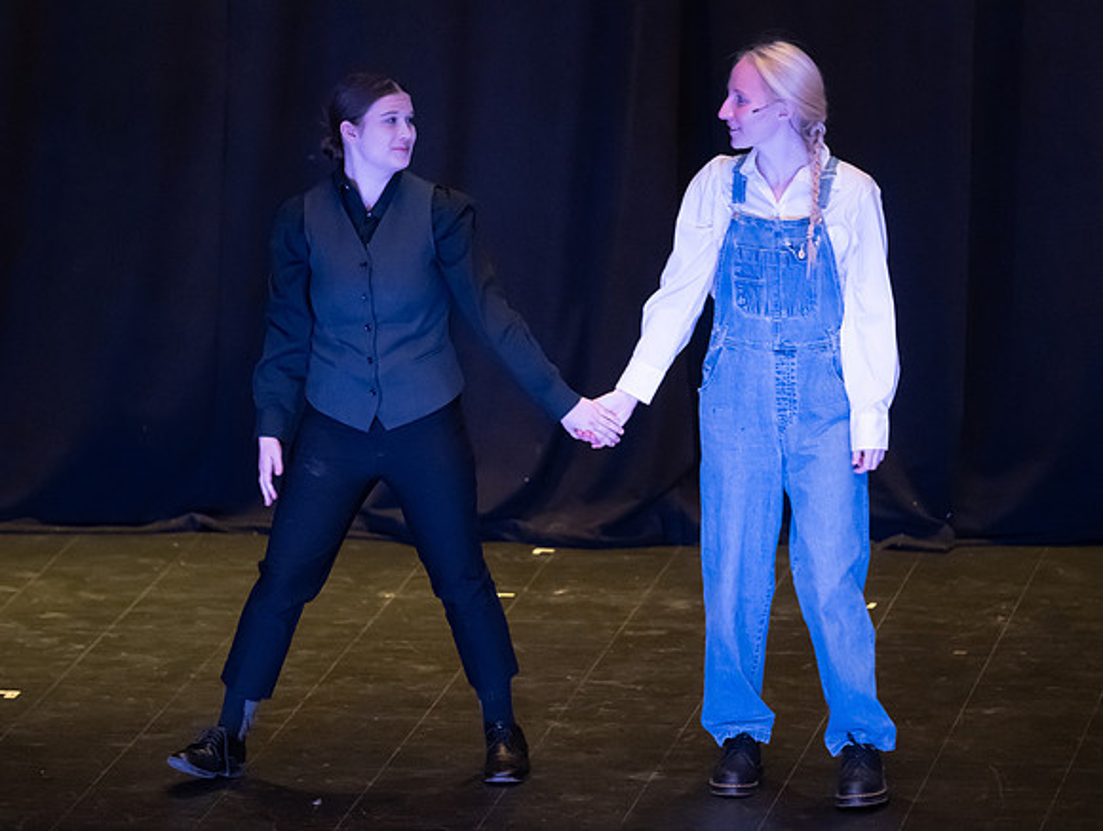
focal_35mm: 319
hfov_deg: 6.2
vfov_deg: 4.7
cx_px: 484
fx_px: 10174
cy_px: 254
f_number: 2.8
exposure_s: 1/400
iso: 4000
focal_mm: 200
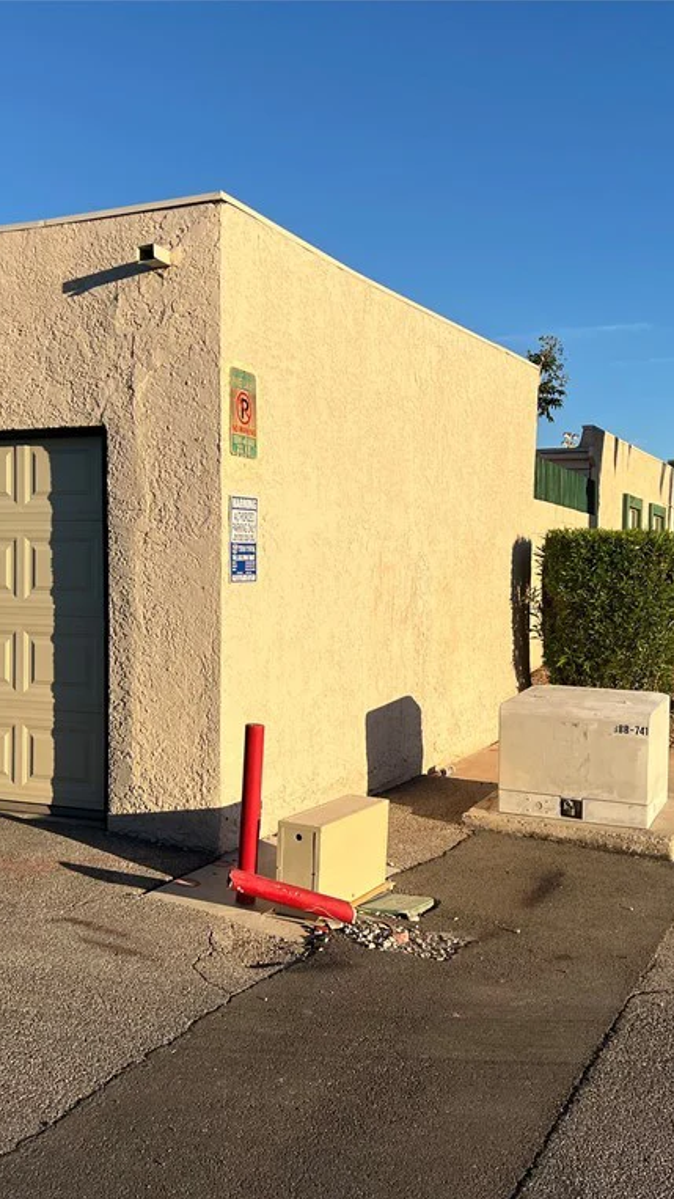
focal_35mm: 38
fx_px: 1208
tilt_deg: -0.2
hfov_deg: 31.1
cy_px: 602
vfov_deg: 52.8
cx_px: 277
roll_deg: +0.3
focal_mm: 5.7
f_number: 1.5
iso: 50
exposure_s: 1/4831
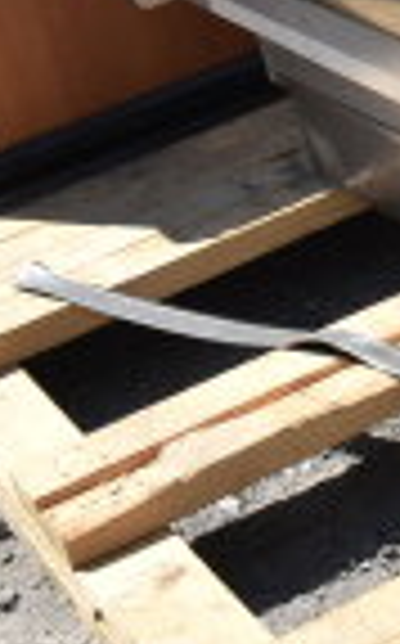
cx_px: 1281
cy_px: -191
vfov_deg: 14.0
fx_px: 2519
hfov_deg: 7.7
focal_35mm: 144
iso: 200
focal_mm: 22
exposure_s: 1/320
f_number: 9
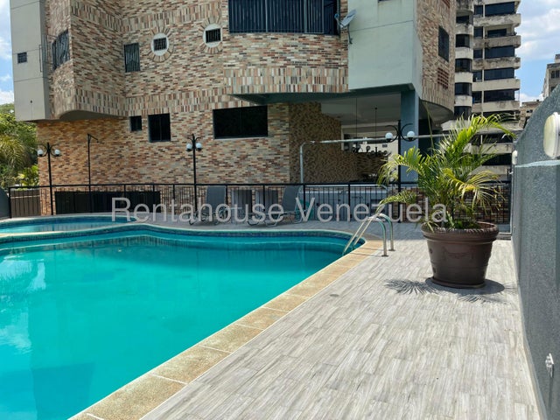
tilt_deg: -5.1
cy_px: 210
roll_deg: +1.3
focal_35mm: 26
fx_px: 421
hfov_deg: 67.3
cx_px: 280
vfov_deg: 53.1
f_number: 1.6
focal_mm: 5.1
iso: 50
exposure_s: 1/3745
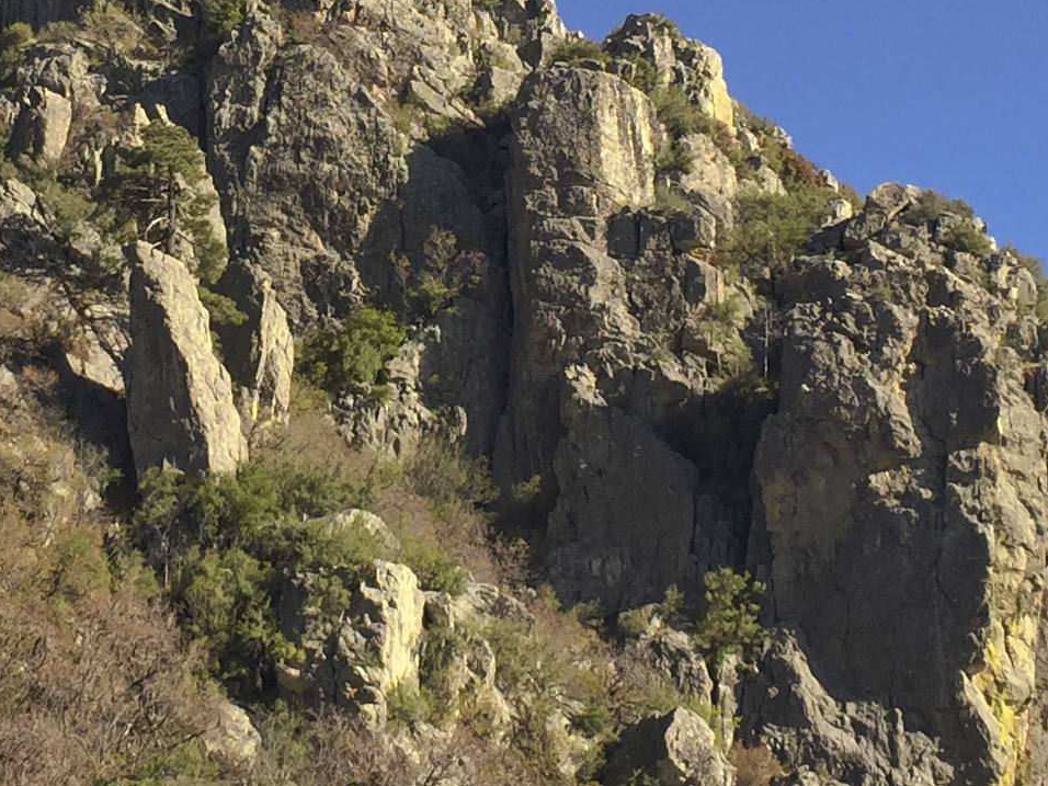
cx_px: 223
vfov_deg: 14.9
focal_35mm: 99
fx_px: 2997
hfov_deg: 19.6
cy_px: 223
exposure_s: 1/900
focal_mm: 4.15
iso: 32
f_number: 2.2
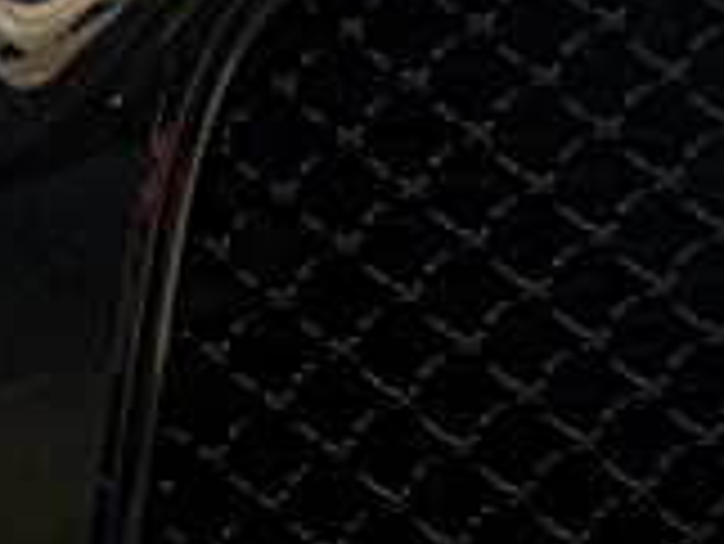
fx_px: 2993
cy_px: 769
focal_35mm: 143
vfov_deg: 10.1
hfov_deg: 12.7
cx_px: -526
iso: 50
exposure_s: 1/80
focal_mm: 6.3
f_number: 2.8
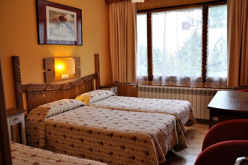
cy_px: 82
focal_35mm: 33
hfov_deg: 57.3
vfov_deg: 39.9
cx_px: 124
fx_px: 227
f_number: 5
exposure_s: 1/100
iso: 400
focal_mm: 22
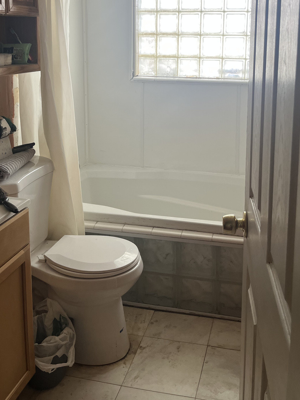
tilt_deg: -8.2
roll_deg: -0.3
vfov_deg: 47.5
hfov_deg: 37.7
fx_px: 439
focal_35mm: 38
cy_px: 111
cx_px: 165
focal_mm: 5.1
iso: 80
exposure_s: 1/121
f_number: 1.6
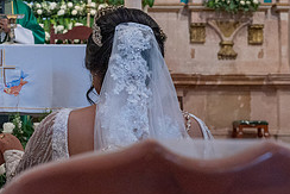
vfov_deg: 16.3
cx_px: -20
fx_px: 677
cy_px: 79
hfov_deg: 22.9
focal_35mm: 84
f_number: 5
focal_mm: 35
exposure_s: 1/100
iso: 2500
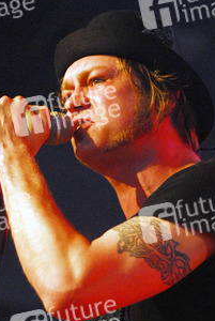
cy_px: 165
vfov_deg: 8.9
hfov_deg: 5.9
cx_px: 97
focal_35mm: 232
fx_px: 2071
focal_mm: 116
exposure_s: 1/60
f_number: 2.8
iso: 1000
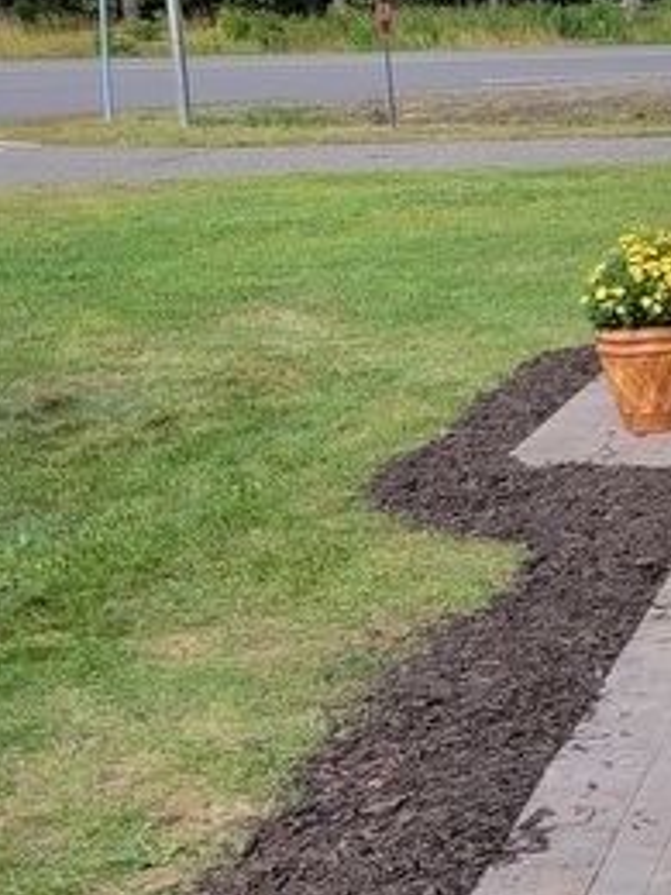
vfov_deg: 24.3
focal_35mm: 80
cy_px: 293
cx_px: 991
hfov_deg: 16.8
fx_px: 2068
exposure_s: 1/1002
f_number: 1.8
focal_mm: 5.4
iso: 40
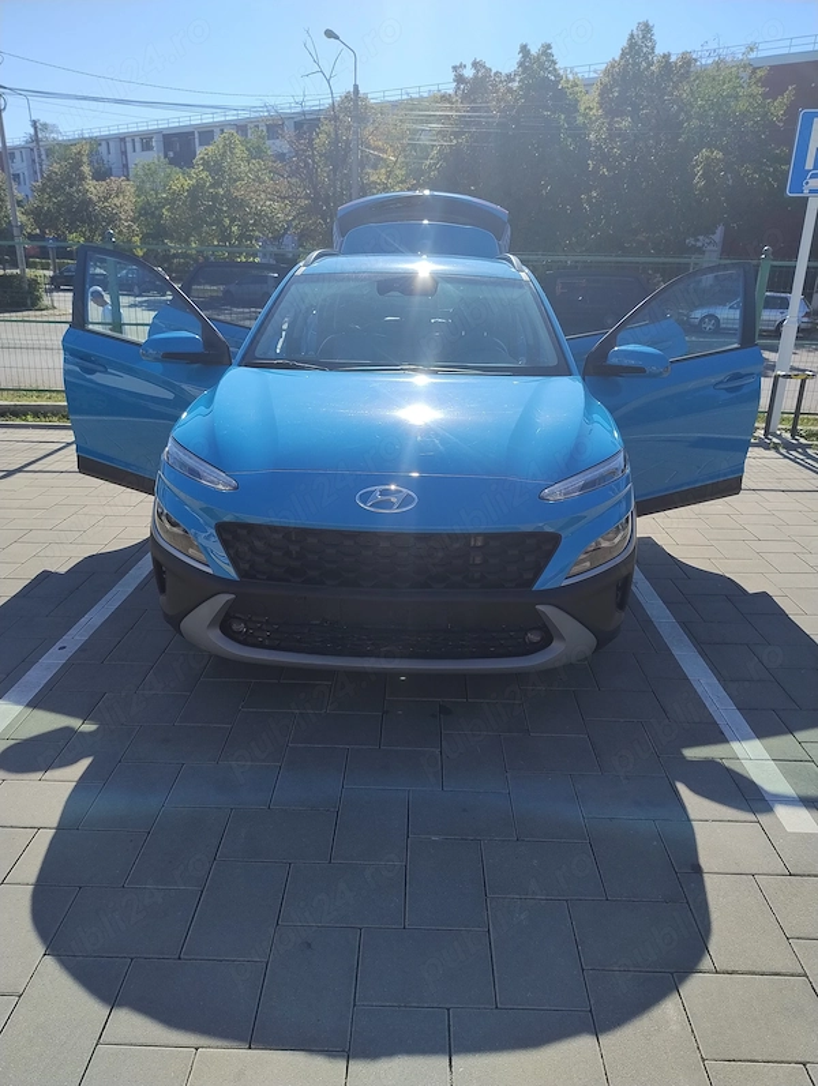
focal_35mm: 24
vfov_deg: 71.5
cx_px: 409
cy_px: 543
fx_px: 754
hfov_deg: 56.9
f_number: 1.8
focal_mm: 5.56
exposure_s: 1/1486
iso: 100
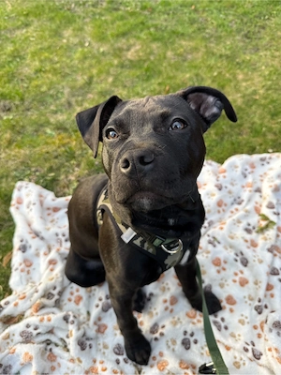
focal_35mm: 24
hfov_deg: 56.8
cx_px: 140
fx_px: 260
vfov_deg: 71.6
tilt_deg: -52.9
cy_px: 188
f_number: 1.78
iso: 80
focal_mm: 6.76
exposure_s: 1/304
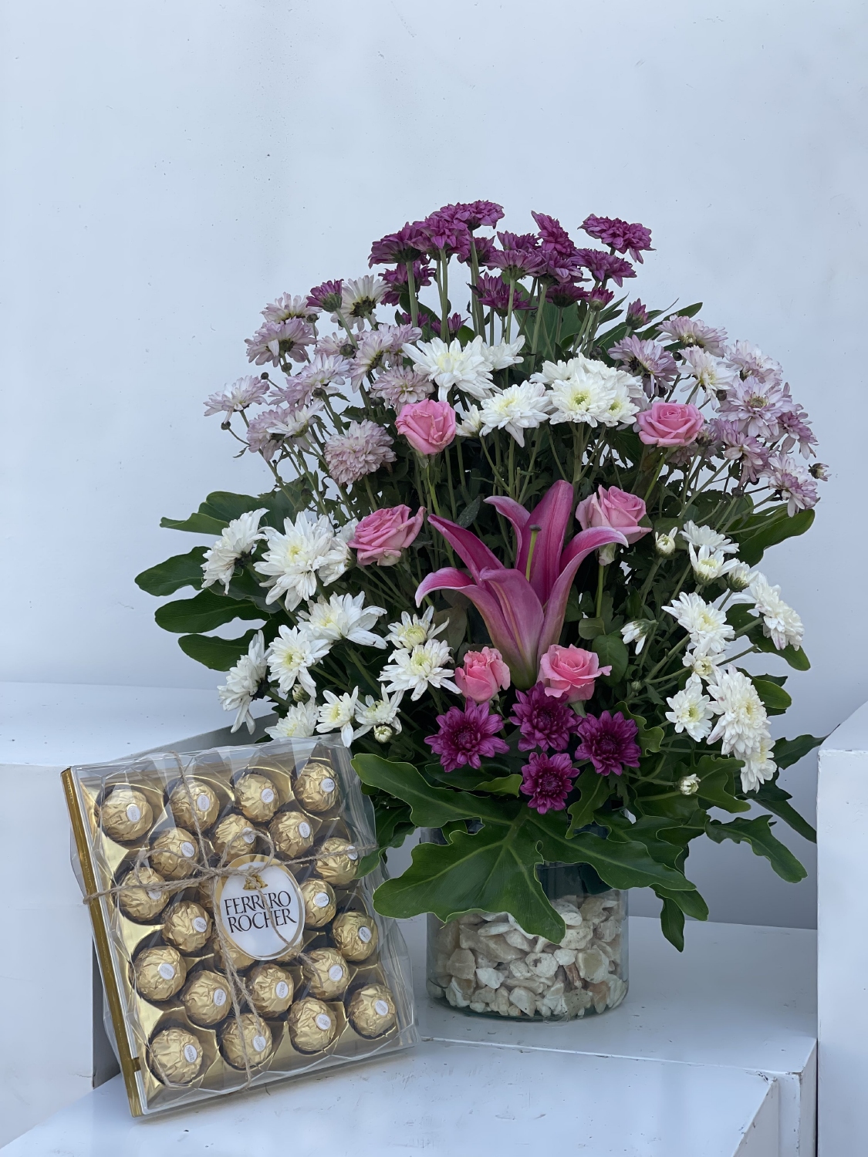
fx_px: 2140
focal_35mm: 64
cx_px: 434
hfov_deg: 22.9
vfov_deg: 30.3
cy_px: 578
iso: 20
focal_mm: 7.5
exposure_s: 1/197
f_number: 2.2
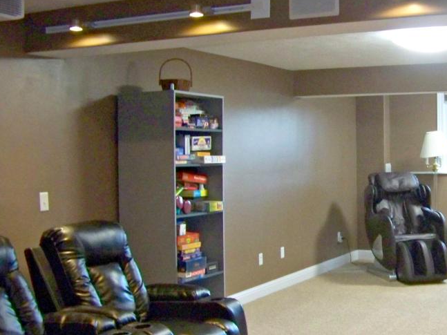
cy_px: 202
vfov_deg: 25.6
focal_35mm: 57
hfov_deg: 33.2
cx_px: 332
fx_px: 736
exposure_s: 1/30
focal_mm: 5.85
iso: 400
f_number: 2.8
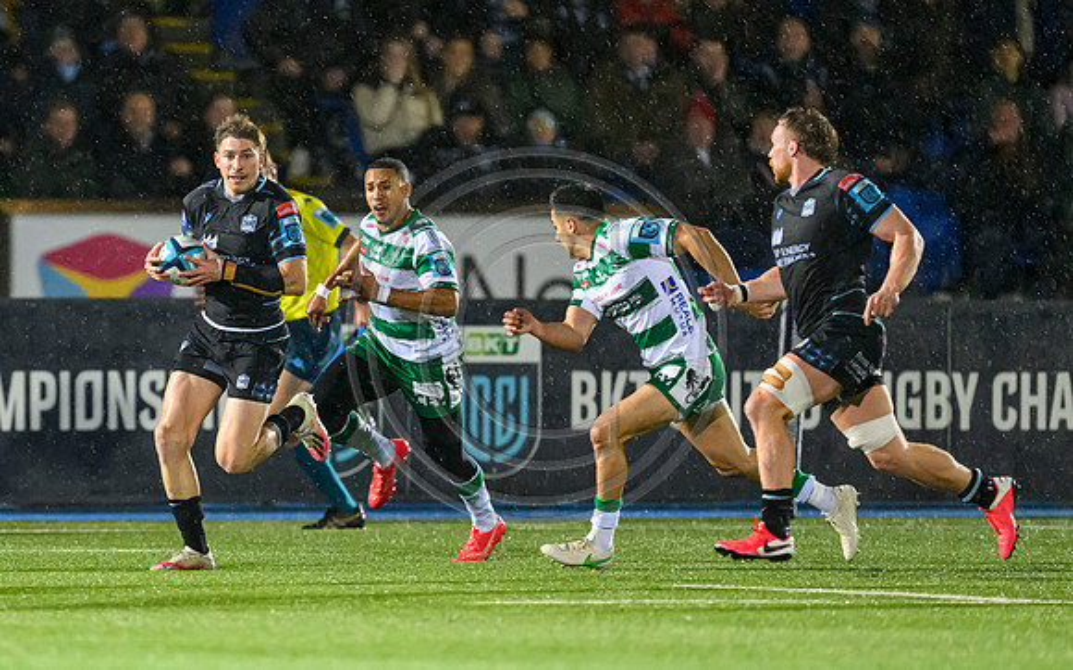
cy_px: 435
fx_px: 20245
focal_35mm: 693
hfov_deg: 3.0
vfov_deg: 1.9
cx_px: 229
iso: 6400
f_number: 3.2
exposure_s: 1/1000
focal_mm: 400
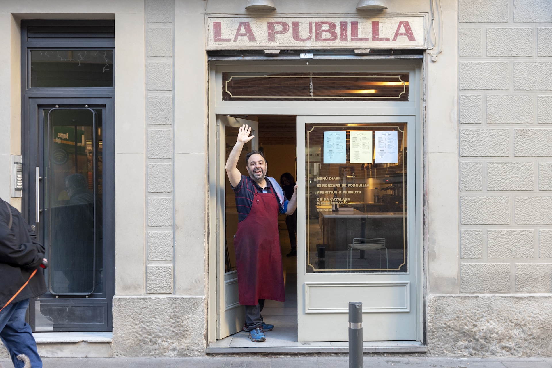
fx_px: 598
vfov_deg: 34.2
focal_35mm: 39
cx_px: 276
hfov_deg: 49.6
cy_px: 184
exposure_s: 1/125
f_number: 4
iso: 400
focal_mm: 26
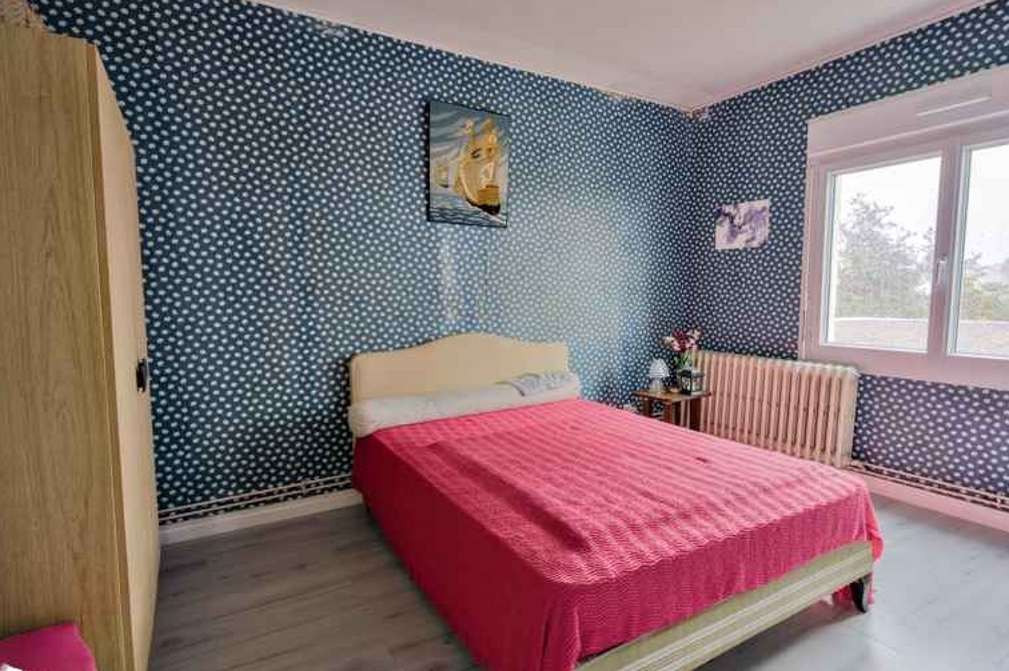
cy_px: 352
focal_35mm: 19
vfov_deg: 65.2
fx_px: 525
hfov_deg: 87.7
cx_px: 522
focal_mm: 17.7
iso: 800
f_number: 8
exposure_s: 1/20
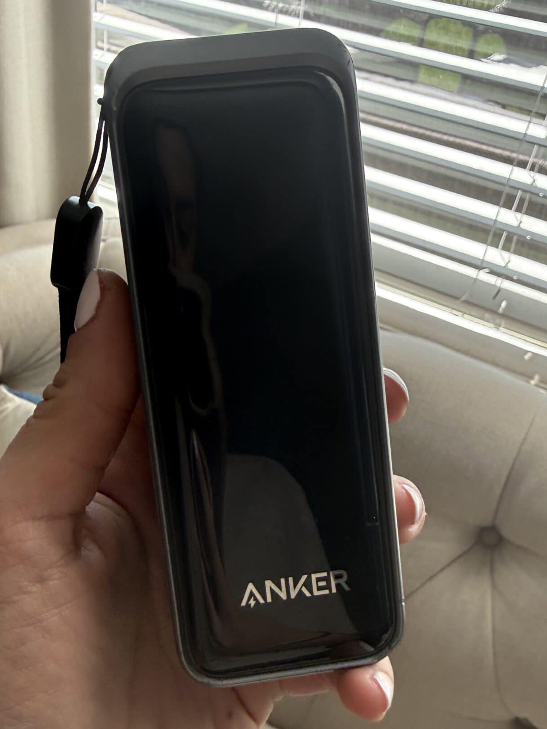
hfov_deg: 37.7
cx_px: 241
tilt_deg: -35.7
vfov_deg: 48.3
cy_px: 479
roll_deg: -6.4
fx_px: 801
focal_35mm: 38
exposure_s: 1/157
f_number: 2.2
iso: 64
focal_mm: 2.22
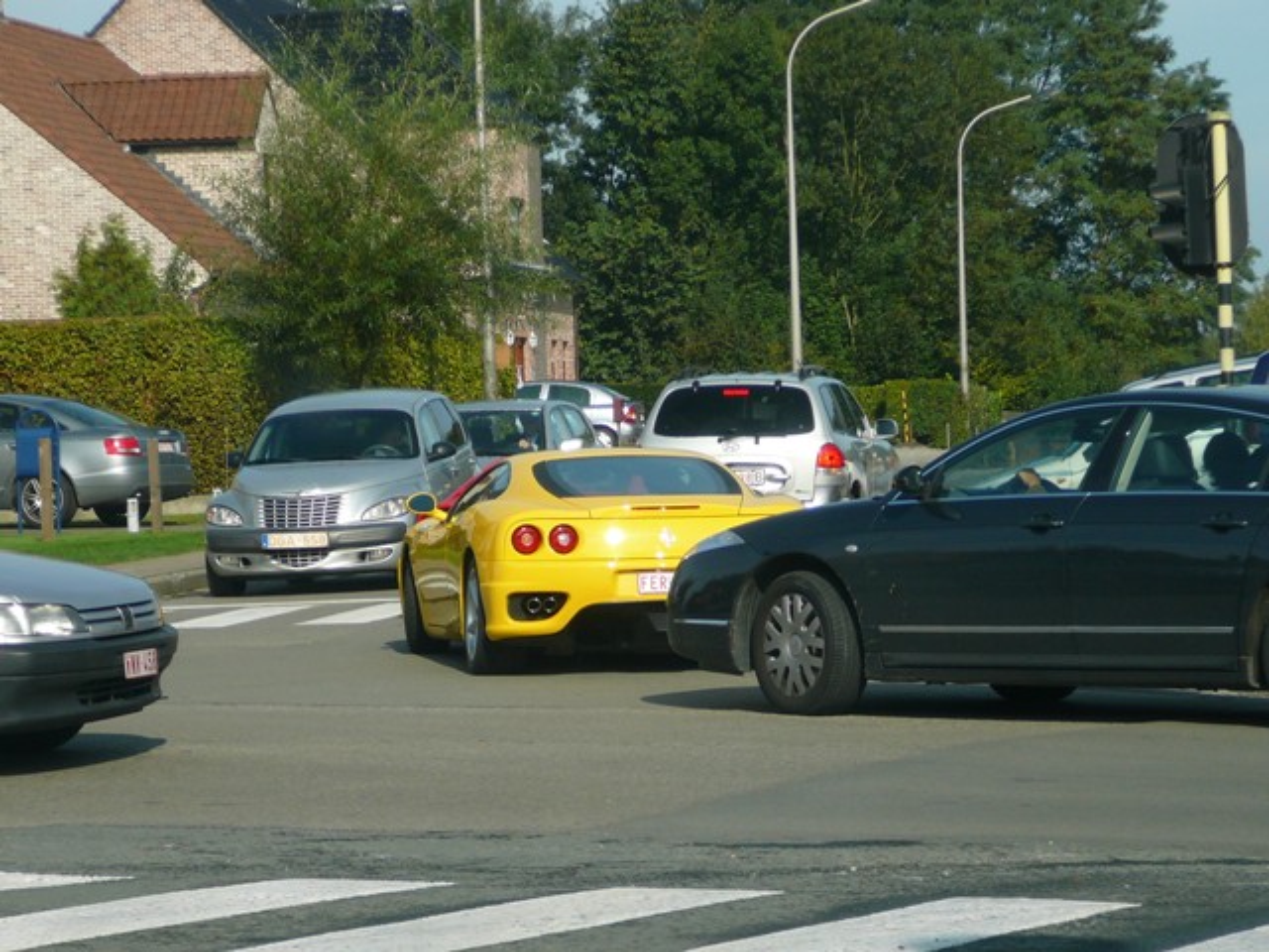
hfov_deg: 13.3
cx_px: 634
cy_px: 476
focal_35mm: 148
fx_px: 5426
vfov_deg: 10.0
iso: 80
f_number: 4
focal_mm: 22
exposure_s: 1/640
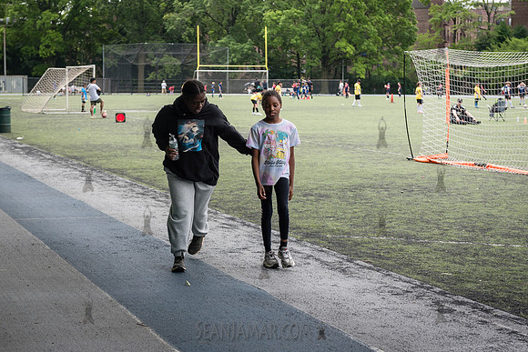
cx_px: 216
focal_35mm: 79
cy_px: 182
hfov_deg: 25.6
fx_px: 1160
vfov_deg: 17.3
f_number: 4.5
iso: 400
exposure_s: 1/1000
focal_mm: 60
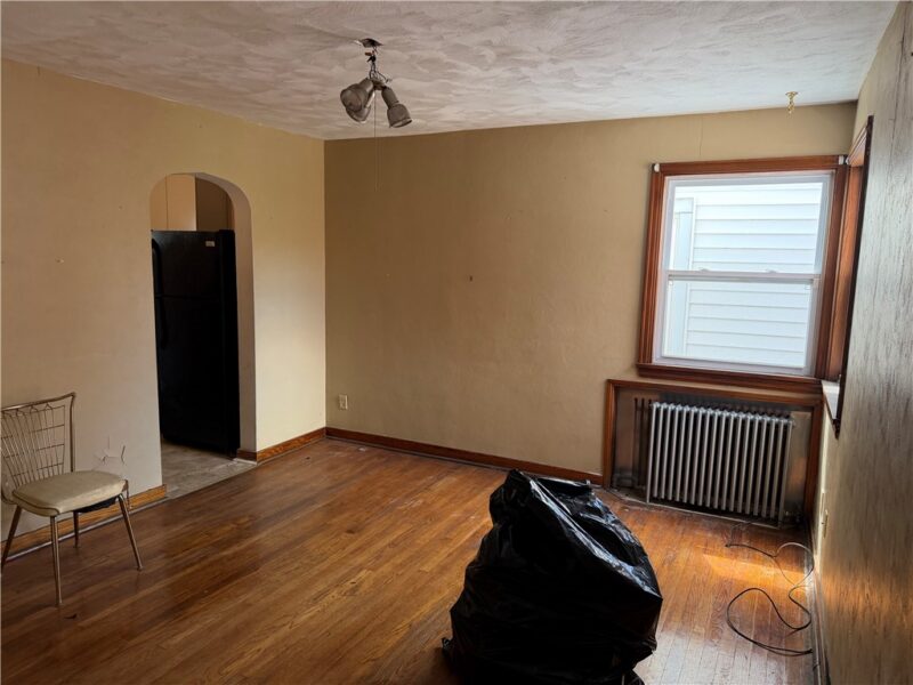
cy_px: 342
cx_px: 456
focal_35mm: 24
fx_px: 633
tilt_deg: -7.0
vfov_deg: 56.8
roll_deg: -1.3
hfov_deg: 71.6
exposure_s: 1/155
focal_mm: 6.76
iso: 200
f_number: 1.78
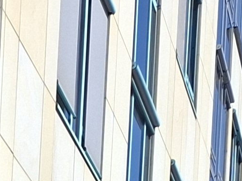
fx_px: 1279
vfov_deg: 6.6
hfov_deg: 9.3
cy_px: 705
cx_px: -395
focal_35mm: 183
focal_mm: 5.54
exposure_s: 1/1445
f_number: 1.8
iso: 50
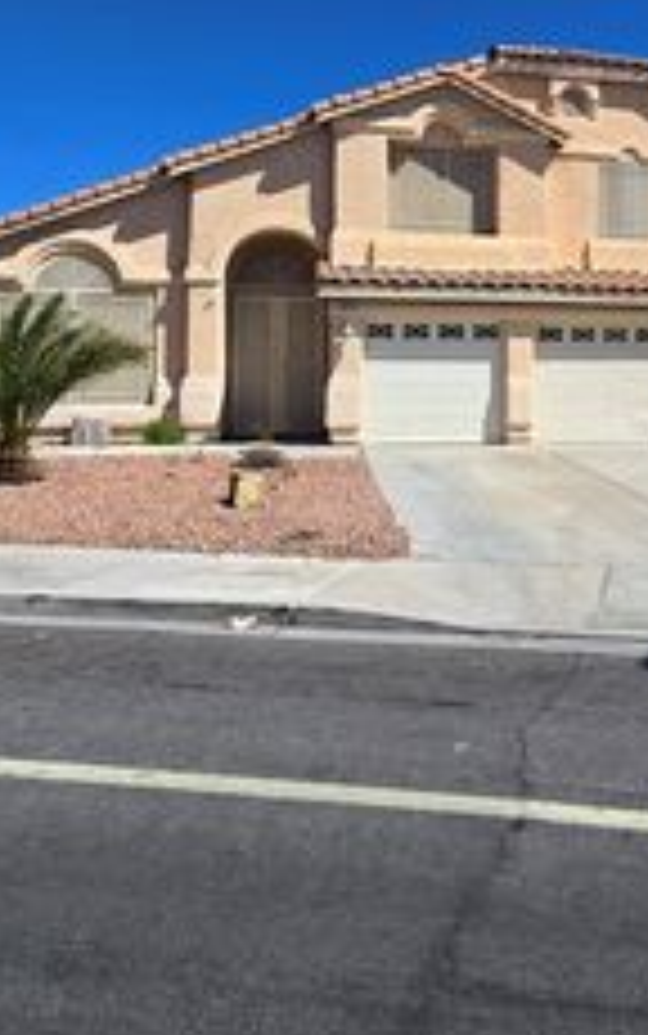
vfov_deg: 61.0
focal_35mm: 30
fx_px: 847
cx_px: 536
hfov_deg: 39.9
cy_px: 326
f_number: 2.2
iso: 50
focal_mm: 2.2
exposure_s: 1/3264
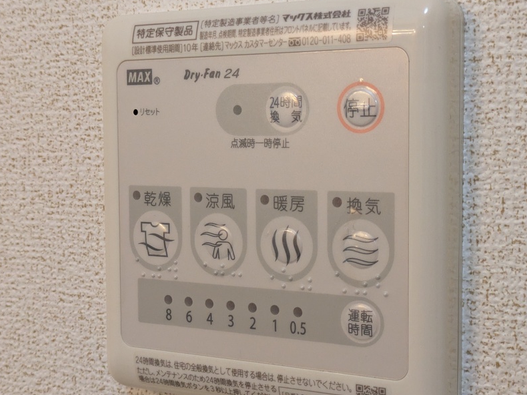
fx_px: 944
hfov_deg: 31.2
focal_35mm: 62
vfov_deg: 23.6
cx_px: 281
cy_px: 198
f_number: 1.89
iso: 563
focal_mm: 5.43
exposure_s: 1/120
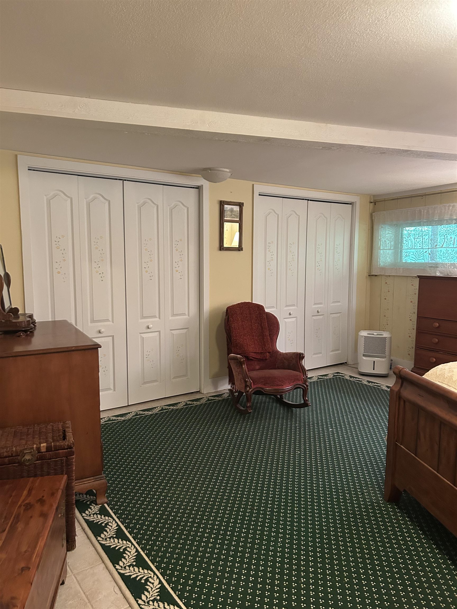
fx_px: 458
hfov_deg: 53.1
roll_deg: +0.4
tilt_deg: -6.1
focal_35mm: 26
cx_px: 228
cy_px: 304
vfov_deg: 67.3
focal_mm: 5.7
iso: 500
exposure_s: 1/60
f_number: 1.5
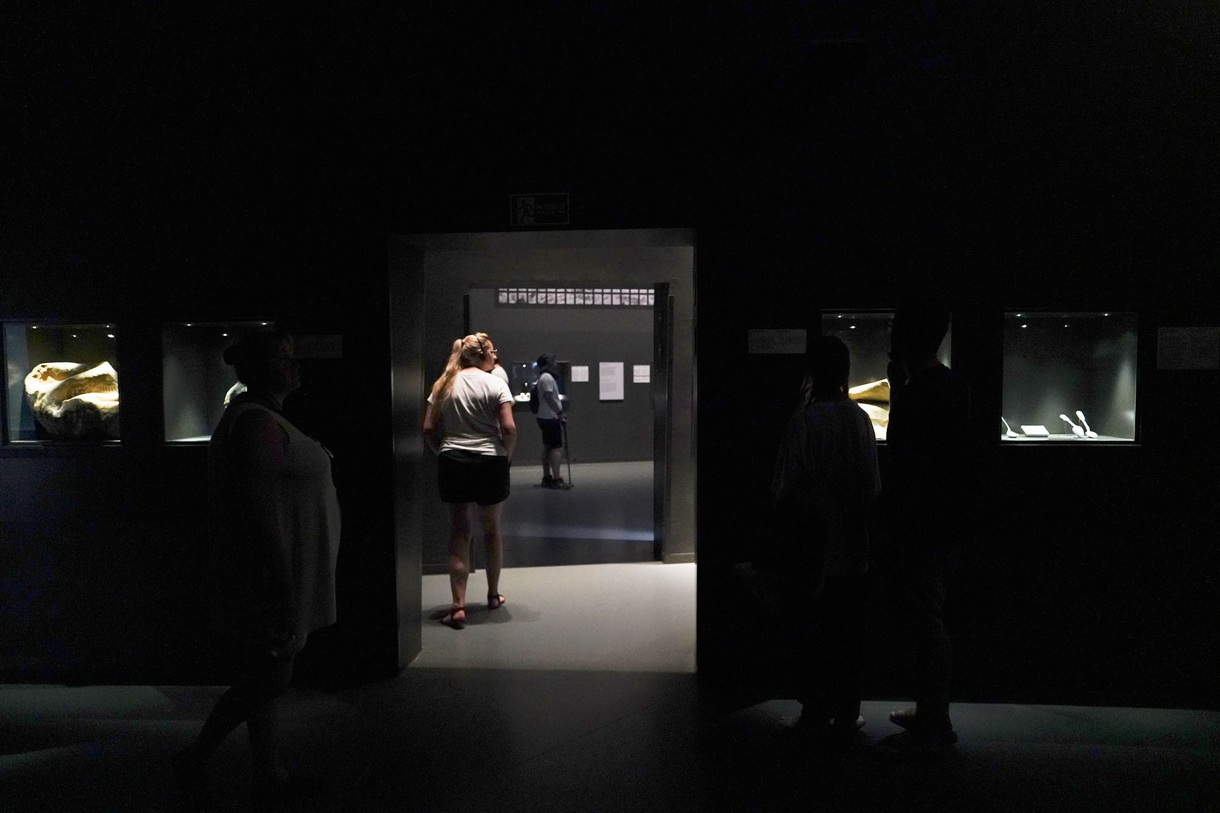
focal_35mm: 24
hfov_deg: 73.7
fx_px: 813
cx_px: 610
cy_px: 406
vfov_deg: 53.1
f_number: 3.5
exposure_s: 1/80
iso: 6400
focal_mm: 24
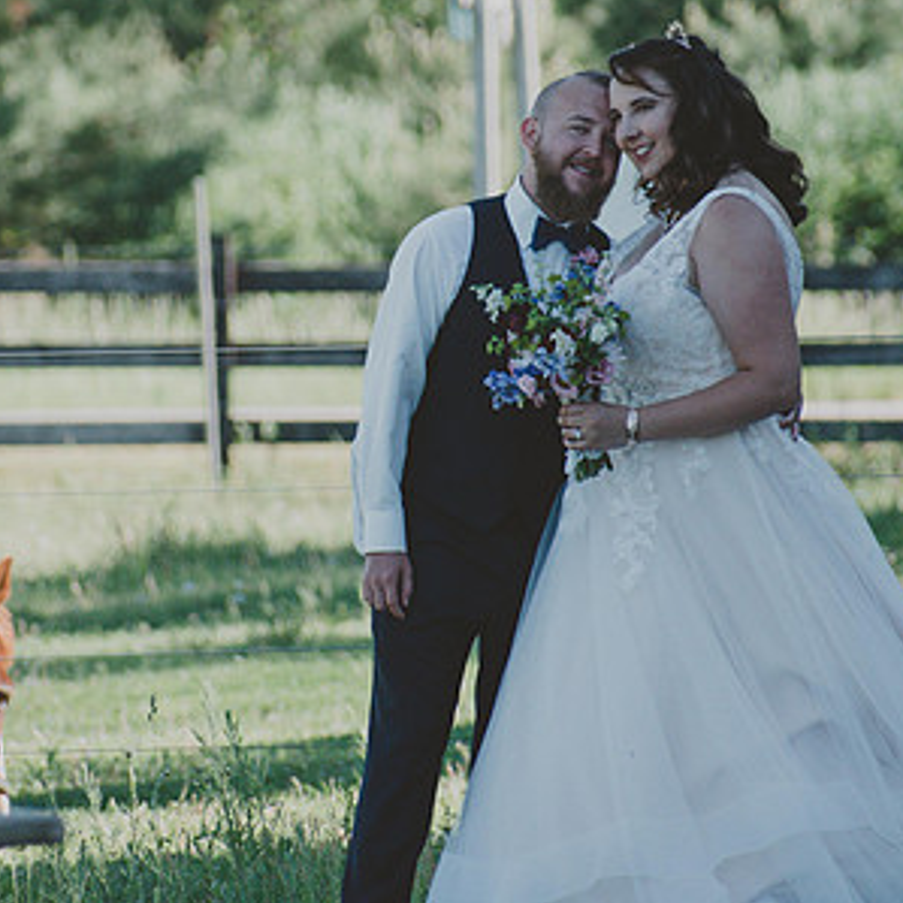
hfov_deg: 2.2
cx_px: 340
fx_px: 23552
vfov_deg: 2.2
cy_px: 310
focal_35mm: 798
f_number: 6.3
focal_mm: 300
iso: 800
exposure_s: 1/800
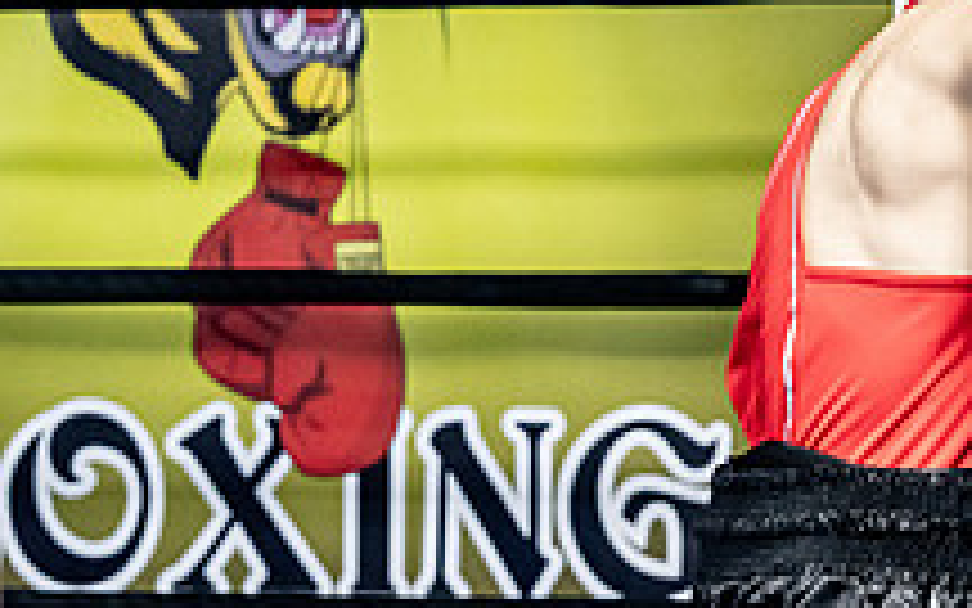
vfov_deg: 6.0
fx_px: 5828
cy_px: 319
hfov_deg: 9.4
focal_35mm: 220
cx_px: 1191
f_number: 2.8
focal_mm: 70
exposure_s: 1/1000
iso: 8000
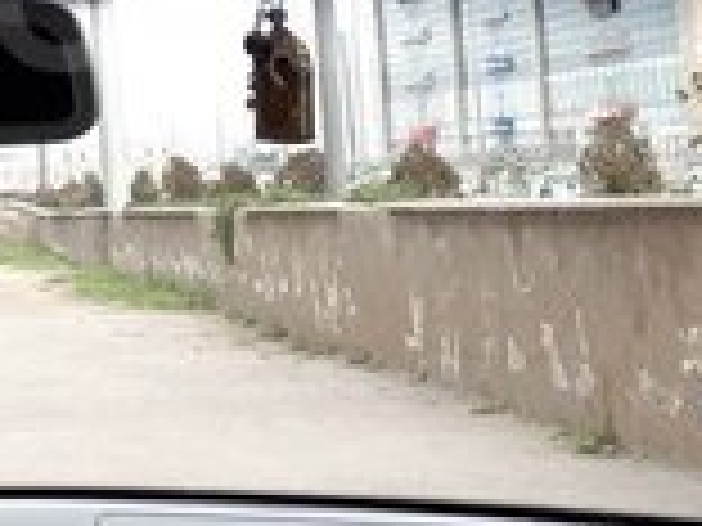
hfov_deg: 16.8
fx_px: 2312
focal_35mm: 114
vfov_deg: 12.8
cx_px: -27
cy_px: 2
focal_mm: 3.6
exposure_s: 1/120
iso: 64
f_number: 1.9
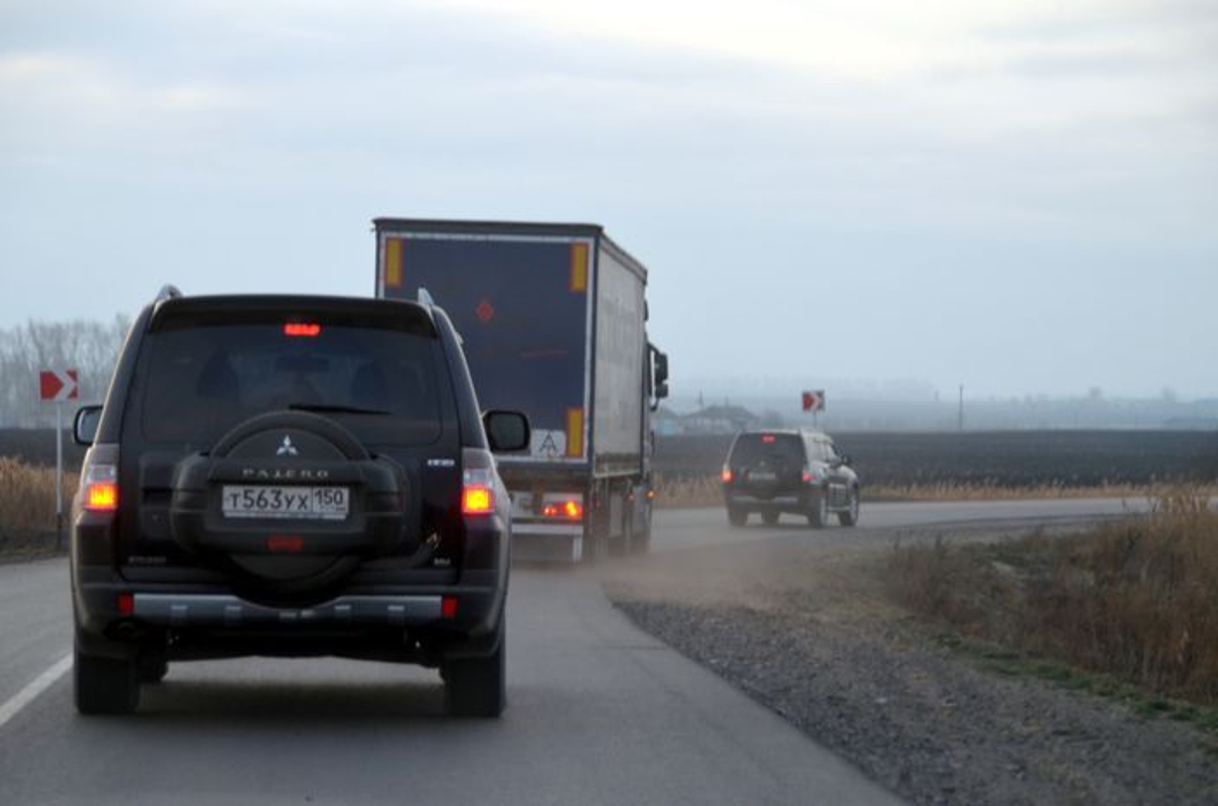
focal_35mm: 158
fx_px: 5317
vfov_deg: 8.7
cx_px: 609
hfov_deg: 13.1
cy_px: 403
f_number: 6
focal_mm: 105
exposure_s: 1/250
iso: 450
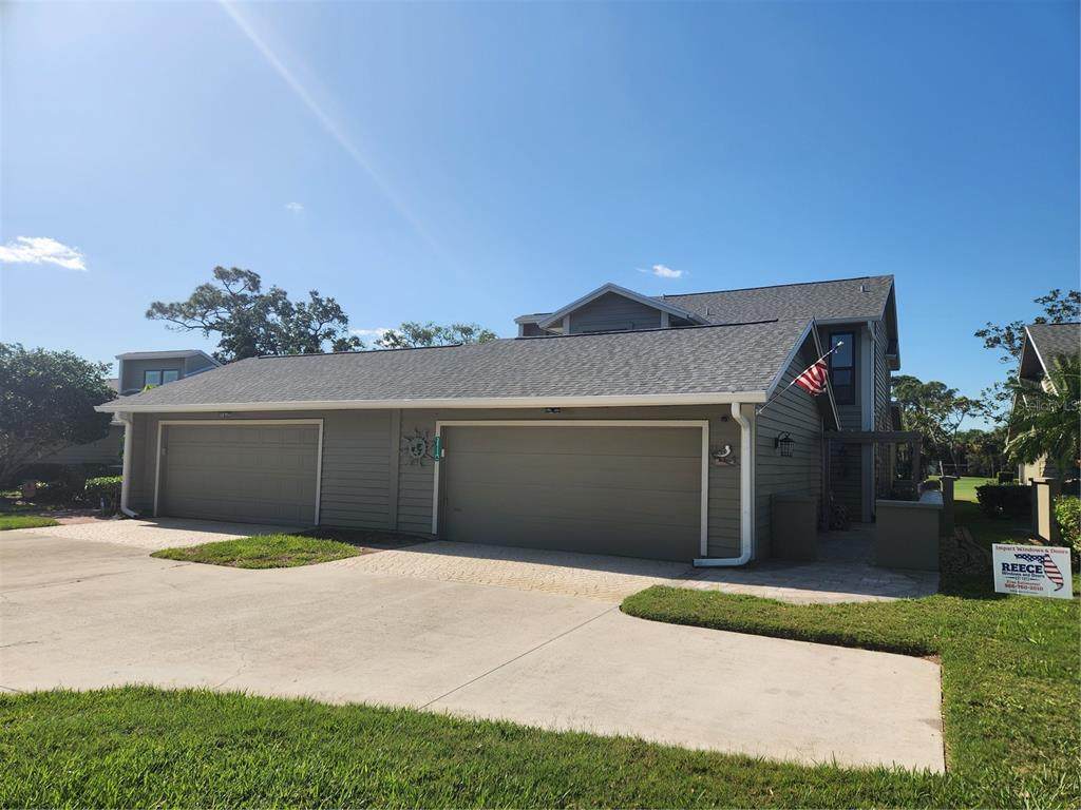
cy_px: 405
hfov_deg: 73.9
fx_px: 718
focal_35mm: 23
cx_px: 540
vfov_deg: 58.9
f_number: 1.8
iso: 20
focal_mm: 5.4
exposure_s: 1/2524
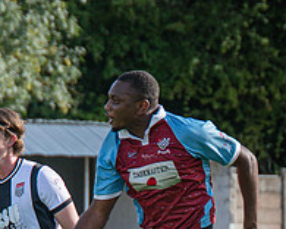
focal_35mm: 637
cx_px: 83
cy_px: 233
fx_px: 5392
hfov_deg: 3.0
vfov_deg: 2.4
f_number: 4
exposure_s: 1/1000
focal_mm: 98
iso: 200
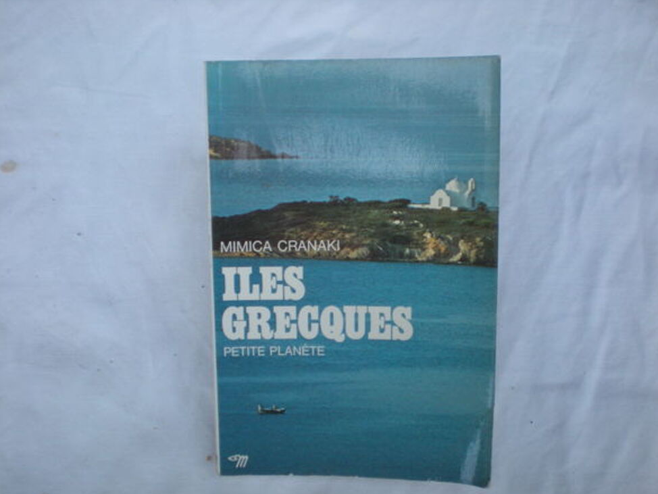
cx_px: 327
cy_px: 251
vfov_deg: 36.8
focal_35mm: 39
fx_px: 742
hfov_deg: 47.9
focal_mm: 6.3
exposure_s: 1/41.4
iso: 200
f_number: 3.1
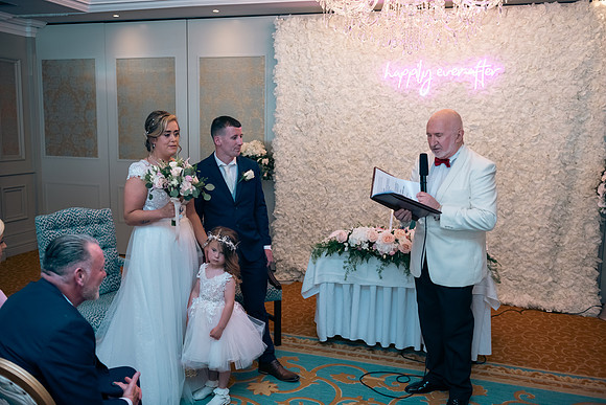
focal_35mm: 32
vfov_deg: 41.1
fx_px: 539
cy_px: 202
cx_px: 303
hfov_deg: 58.7
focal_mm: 32
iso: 640
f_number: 3.5
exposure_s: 1/160
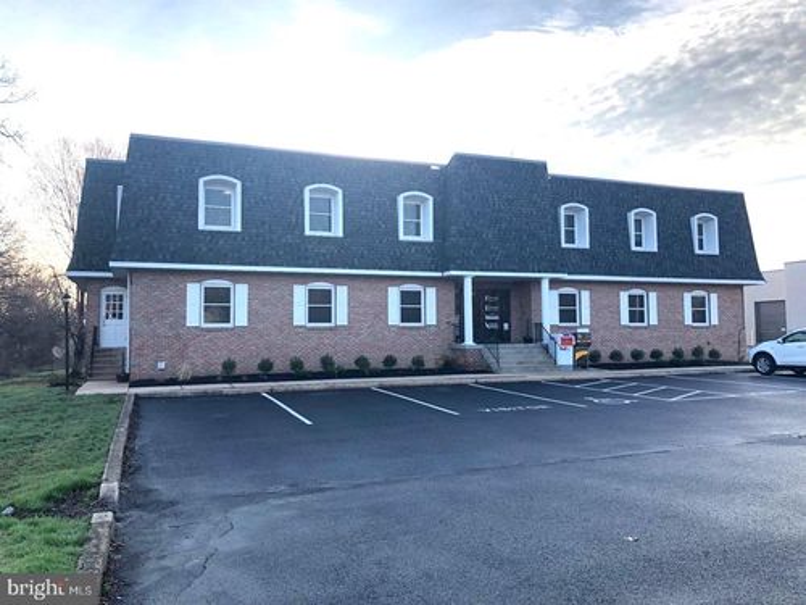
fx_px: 652
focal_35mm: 28
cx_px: 403
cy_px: 302
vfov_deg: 49.7
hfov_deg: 63.4
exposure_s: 1/302
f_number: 1.8
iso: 20
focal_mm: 4
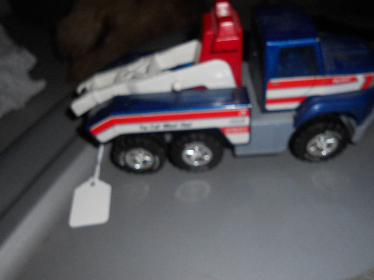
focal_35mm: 32
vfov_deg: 44.2
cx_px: 187
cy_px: 140
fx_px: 346
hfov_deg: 56.8
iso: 80
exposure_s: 1/25
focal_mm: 5.8
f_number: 8.8
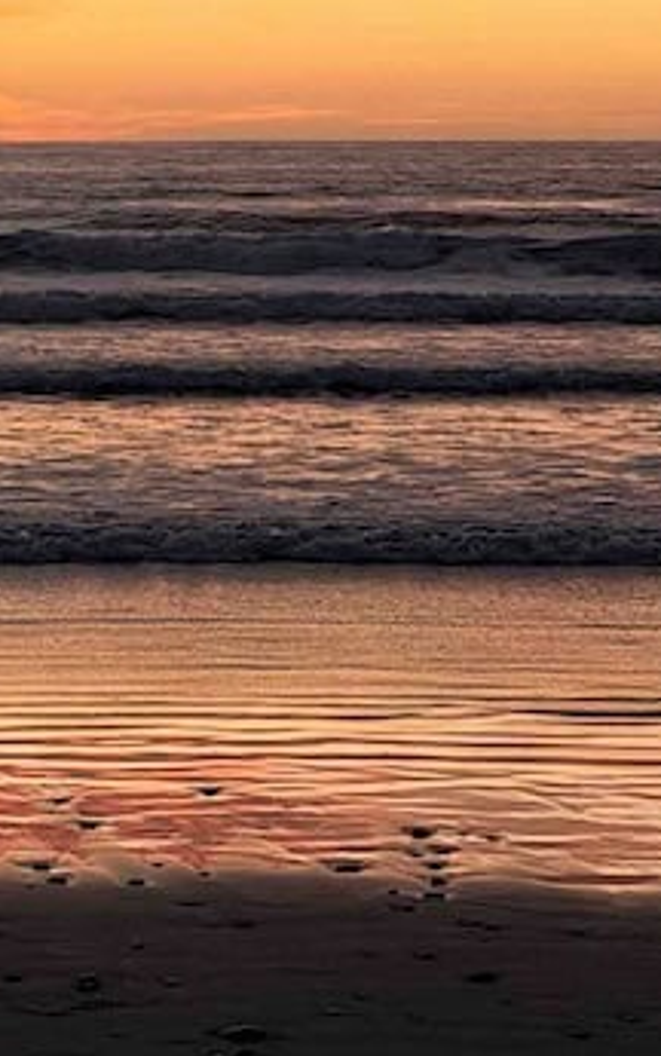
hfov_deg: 8.5
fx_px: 4347
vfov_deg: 13.3
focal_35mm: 151
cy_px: -355
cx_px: -272
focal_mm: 6.8
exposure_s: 1/189
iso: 50
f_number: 1.8
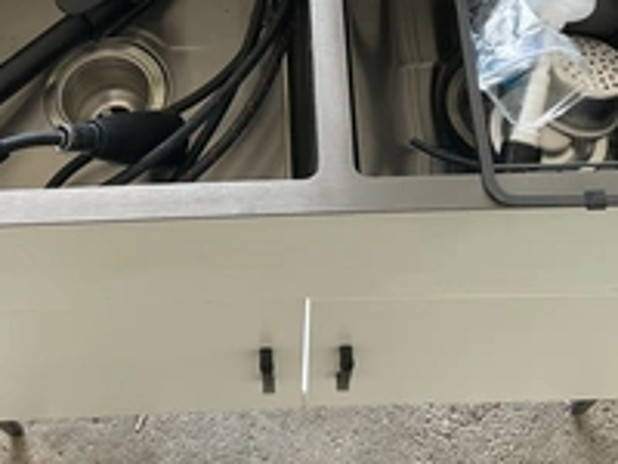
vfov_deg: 24.5
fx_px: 1035
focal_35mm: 58
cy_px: 40
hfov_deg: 33.2
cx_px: 284
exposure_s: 1/60
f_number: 1.8
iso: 64
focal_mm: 3
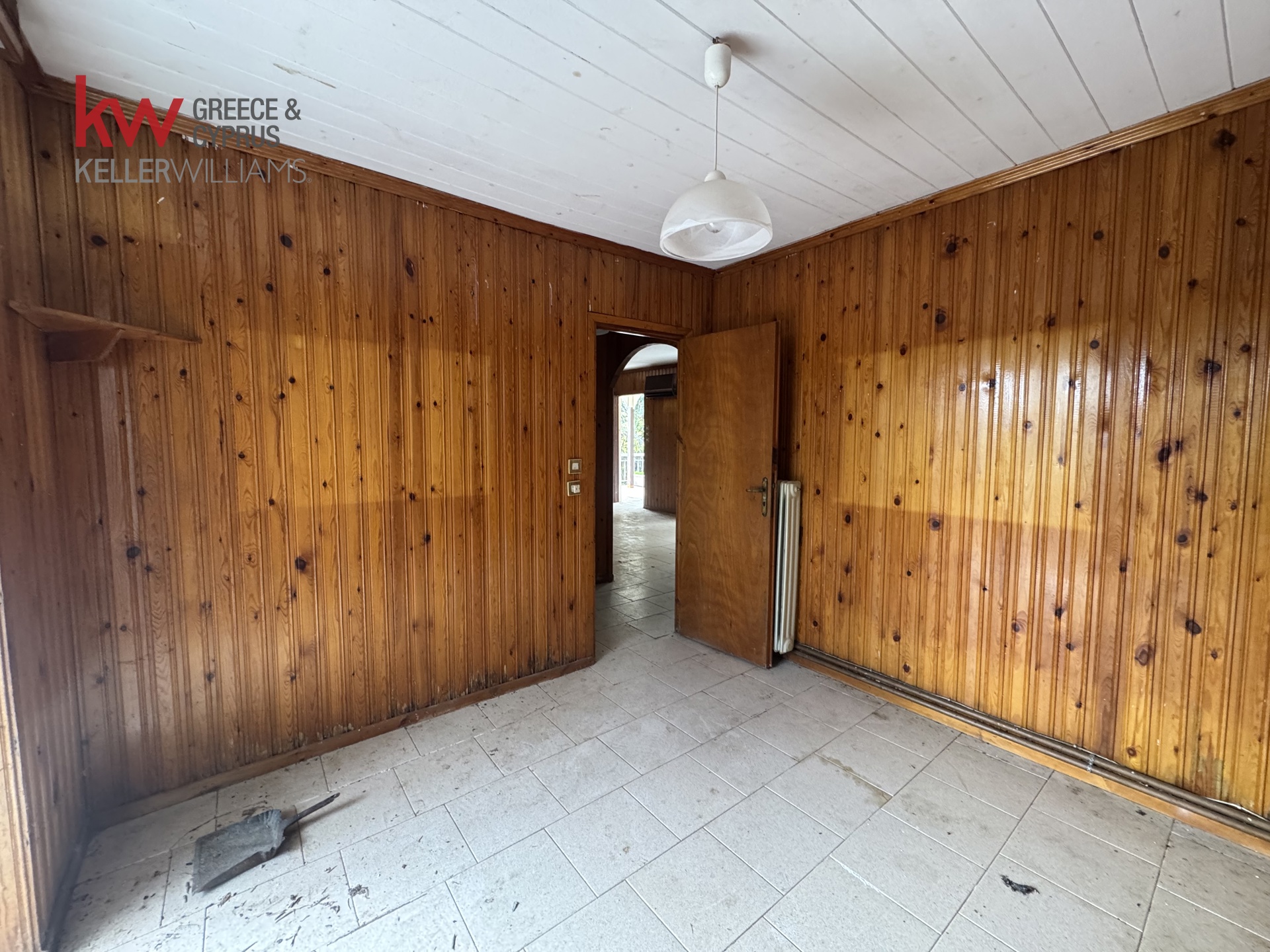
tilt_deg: -4.0
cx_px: 635
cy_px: 476
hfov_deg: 102.1
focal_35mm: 14
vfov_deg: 85.7
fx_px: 514
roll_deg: +0.0
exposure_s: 1/60
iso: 320
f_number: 2.2
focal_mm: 2.22
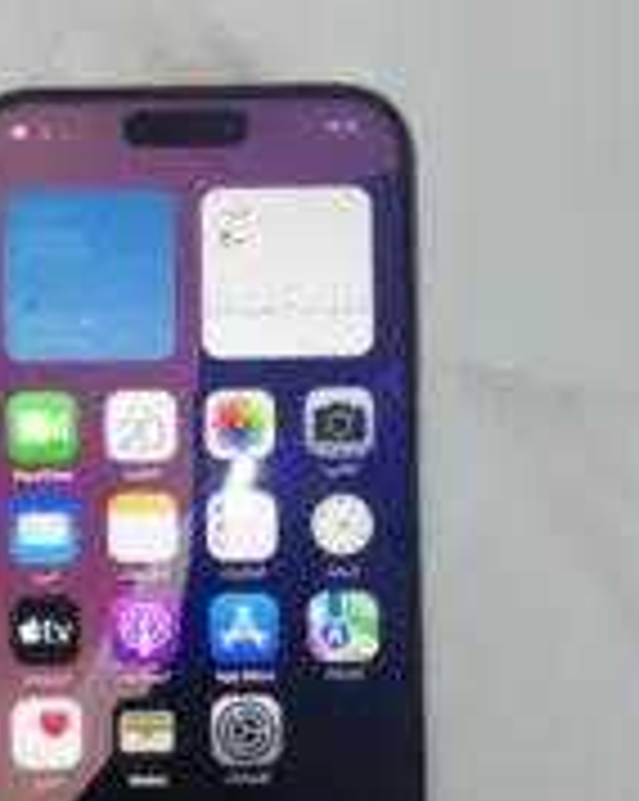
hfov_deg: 26.2
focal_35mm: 57
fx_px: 1350
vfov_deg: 32.8
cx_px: 144
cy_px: 536
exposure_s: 1/33.3
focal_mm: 3.62
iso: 200
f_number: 4
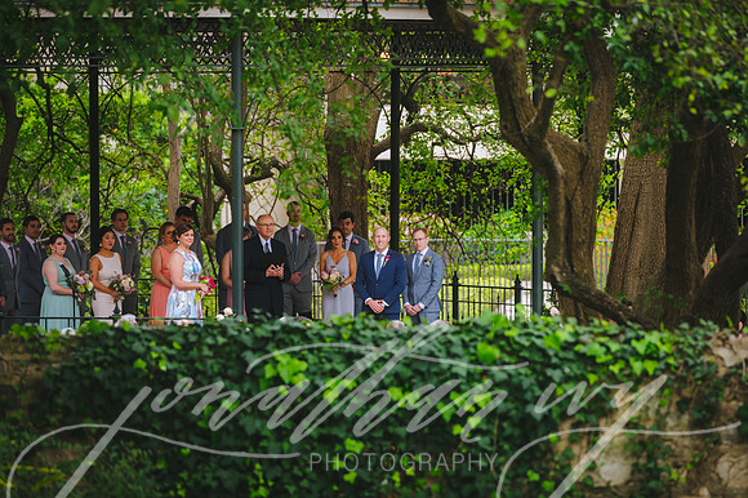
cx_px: 374
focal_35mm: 200
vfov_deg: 6.9
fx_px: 4153
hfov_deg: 10.3
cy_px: 249
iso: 400
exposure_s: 1/160
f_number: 2.8
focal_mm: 200
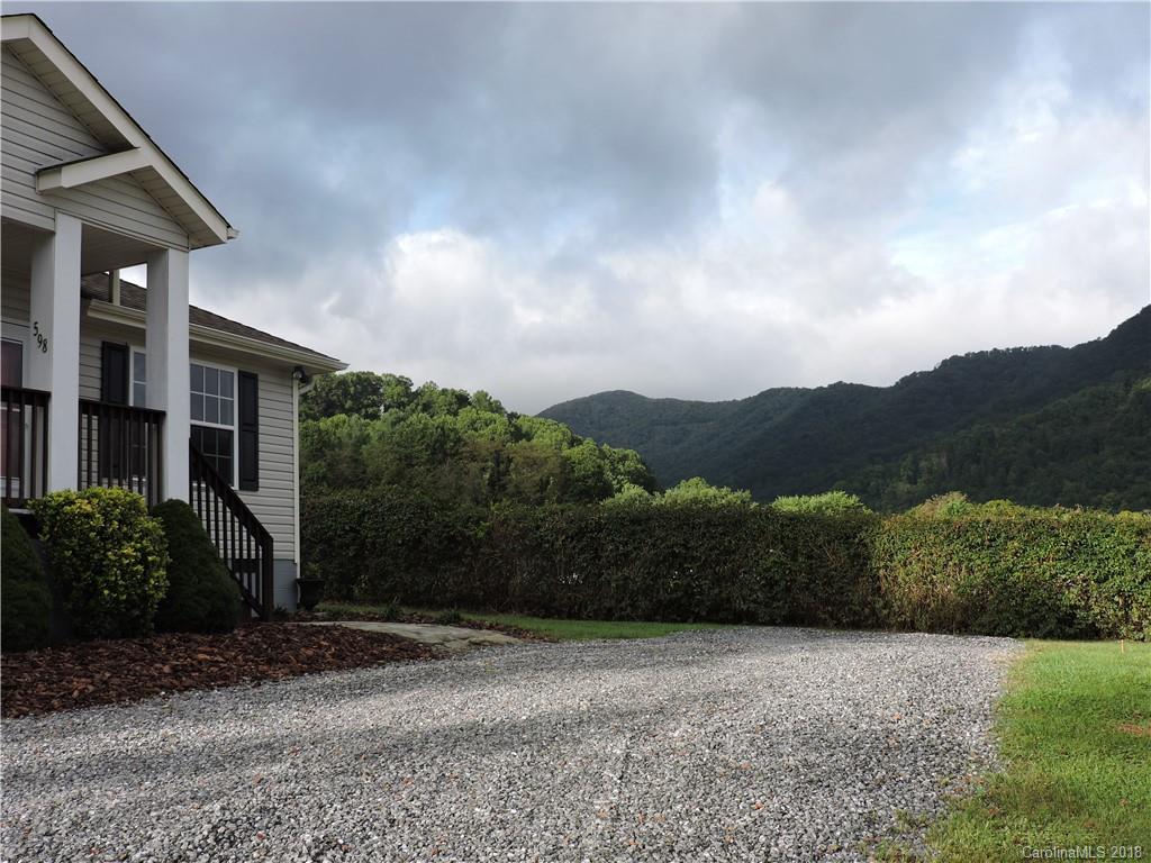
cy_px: 432
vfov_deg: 36.0
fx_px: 1330
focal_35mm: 40
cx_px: 576
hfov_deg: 46.8
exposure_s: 1/500
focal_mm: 7.1
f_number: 3.3
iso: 100
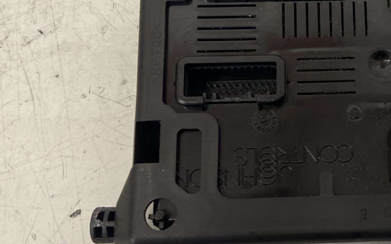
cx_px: 362
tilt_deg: -73.0
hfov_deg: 30.8
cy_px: 114
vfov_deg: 20.6
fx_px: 671
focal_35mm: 63
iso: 160
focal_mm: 4.25
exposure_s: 1/50
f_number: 1.8
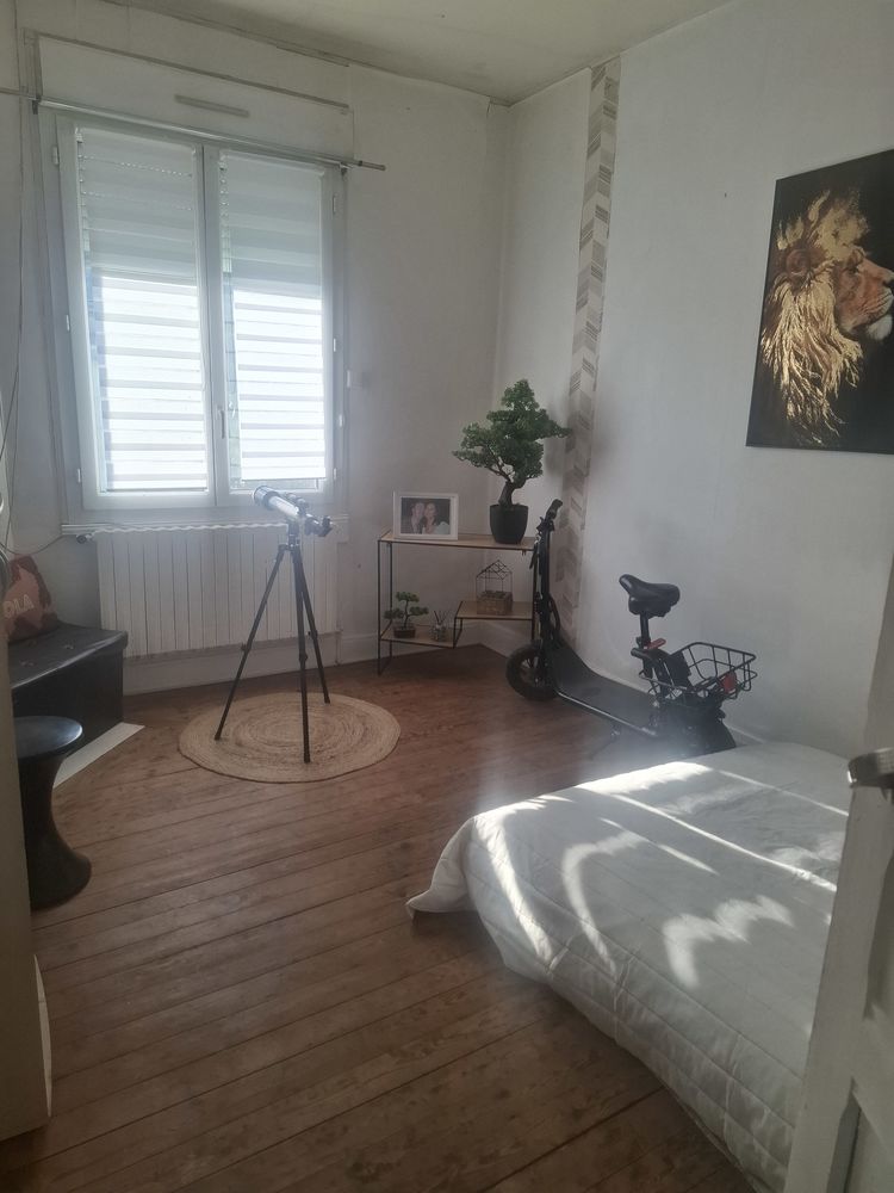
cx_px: 447
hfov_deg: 58.9
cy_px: 596
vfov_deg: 73.9
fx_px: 792
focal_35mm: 23
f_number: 1.8
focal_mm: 5.54
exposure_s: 1/221
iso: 50
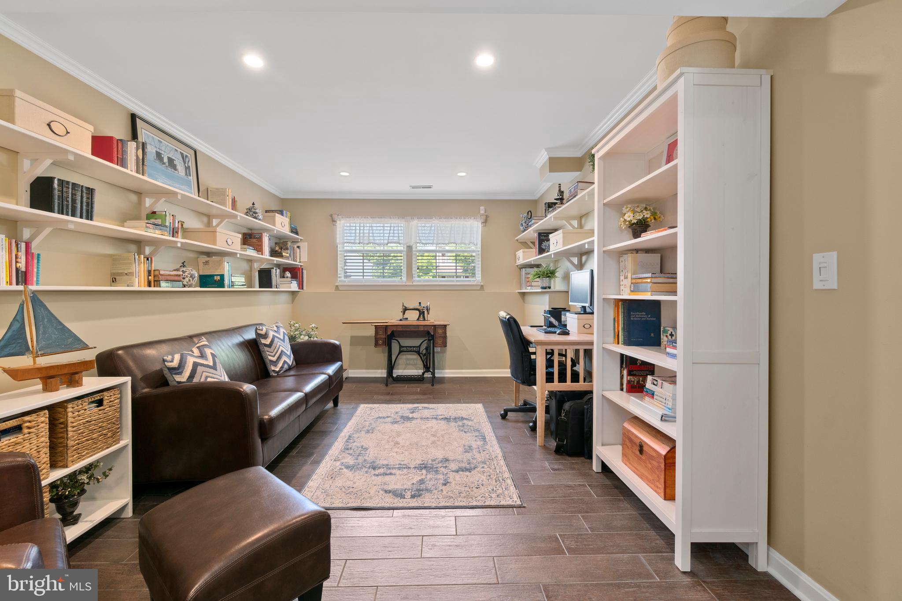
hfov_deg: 100.4
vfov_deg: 77.3
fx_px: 376
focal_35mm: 15
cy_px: 300
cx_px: 451
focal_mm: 10
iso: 250
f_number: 7.1
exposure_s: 1/1.67
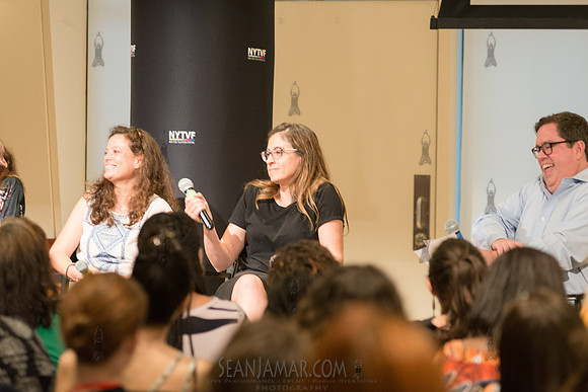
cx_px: 294
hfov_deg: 14.2
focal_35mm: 145
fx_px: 2369
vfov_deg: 9.5
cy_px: 196
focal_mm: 145
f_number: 4
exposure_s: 1/125
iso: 2500
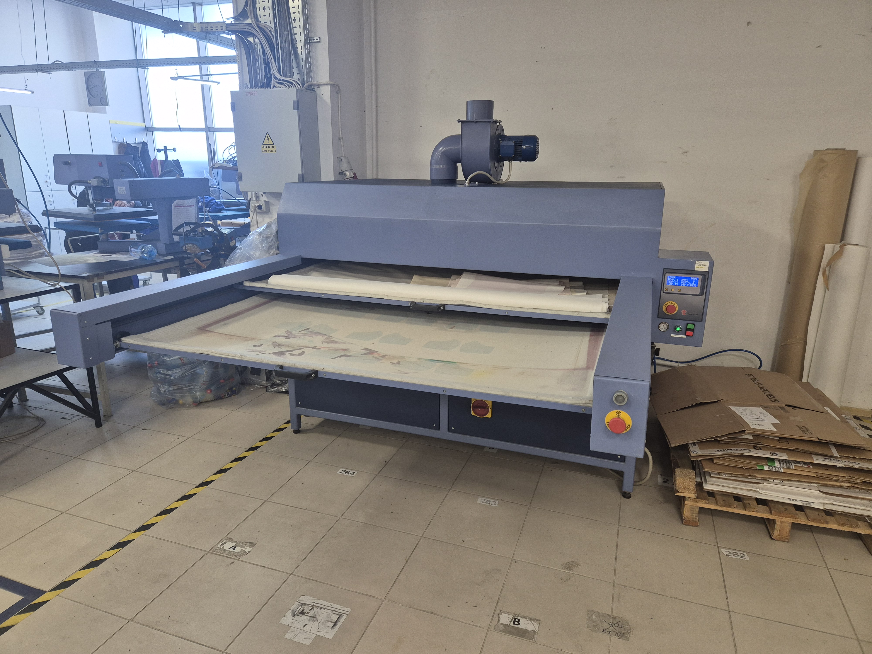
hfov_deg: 73.9
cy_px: 327
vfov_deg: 58.9
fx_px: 579
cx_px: 436
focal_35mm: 23
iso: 125
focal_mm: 5.4
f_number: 1.8
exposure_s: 1/100
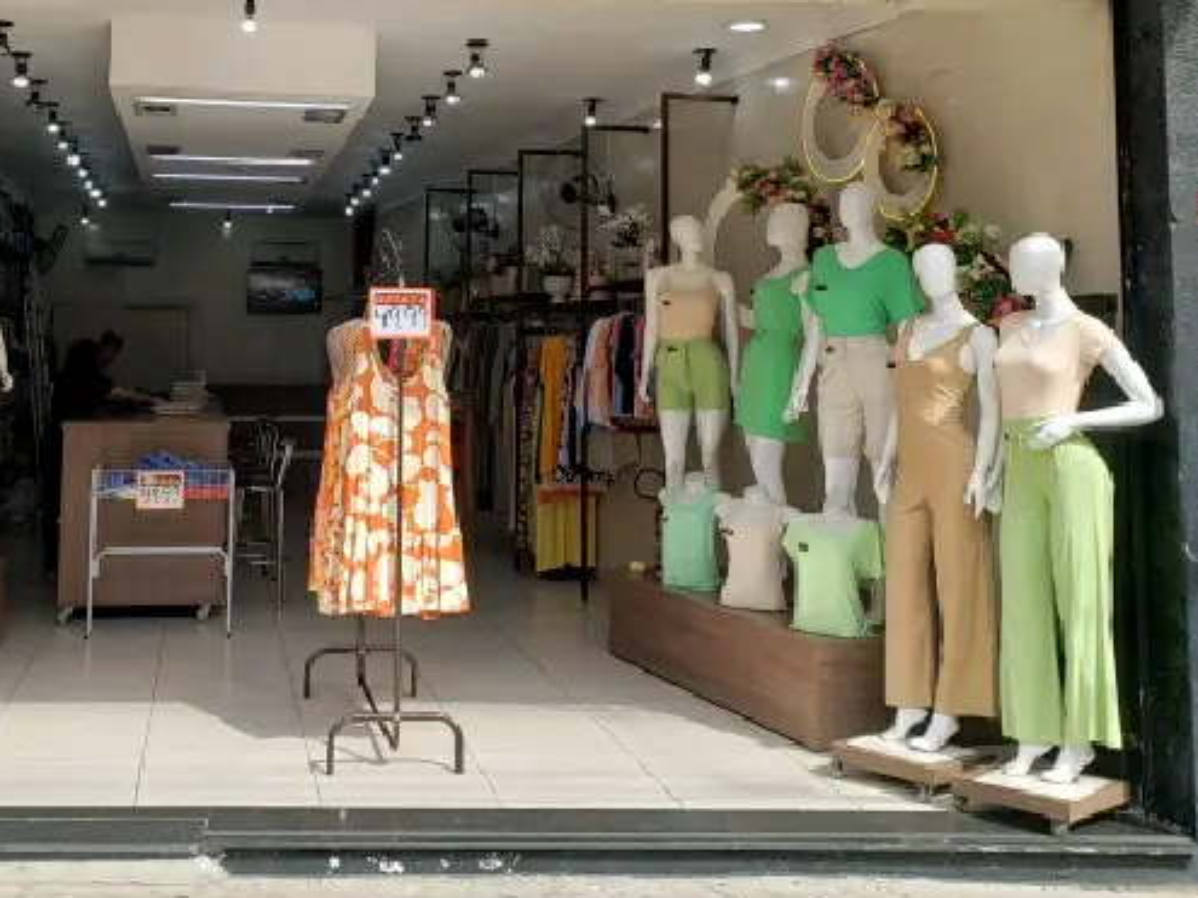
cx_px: 421
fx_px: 1453
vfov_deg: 33.6
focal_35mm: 42
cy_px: 223
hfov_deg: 44.3
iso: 50
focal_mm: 4.3
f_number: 2.4
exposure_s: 1/417
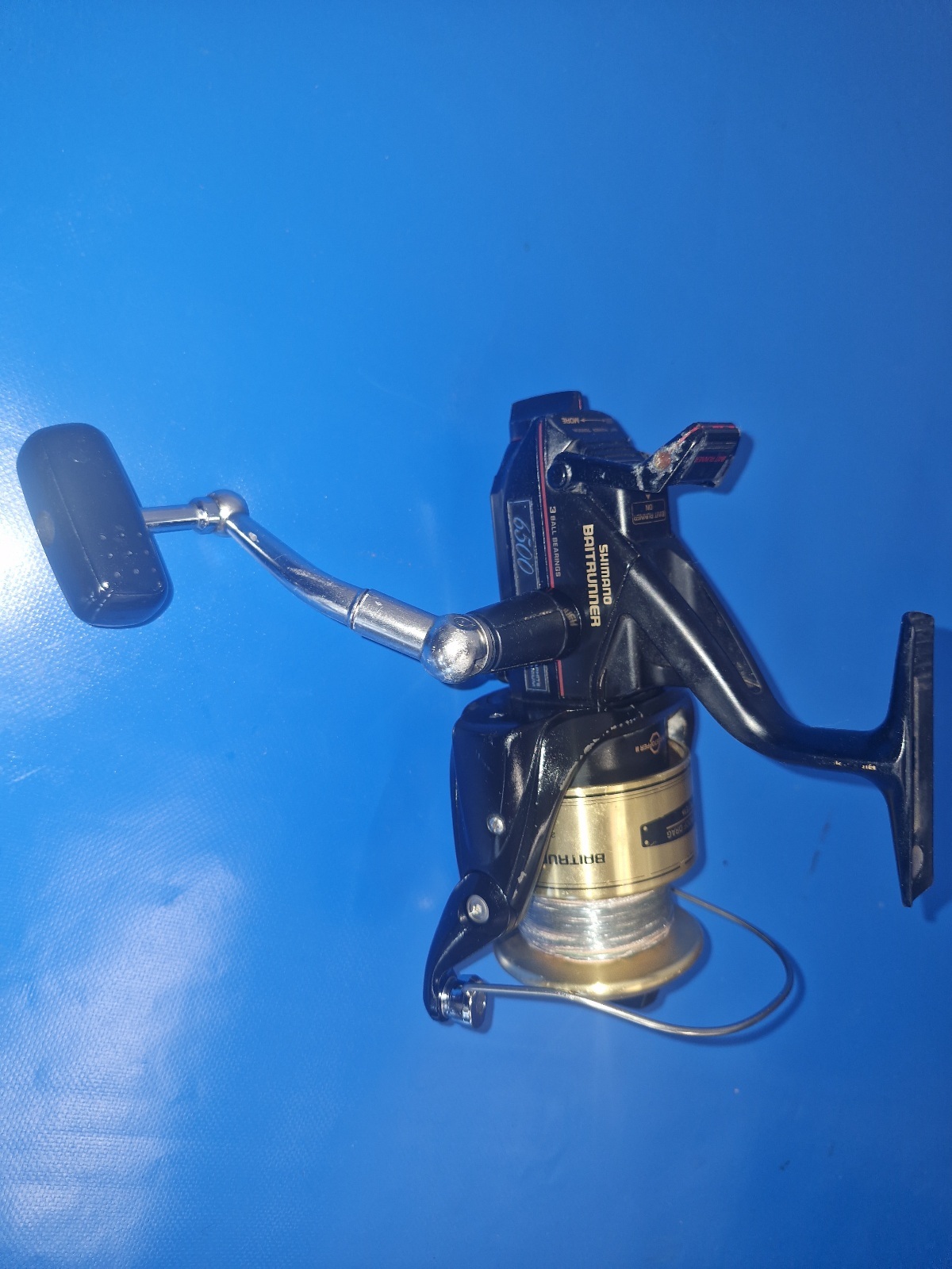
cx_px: 476
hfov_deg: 58.9
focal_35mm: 23
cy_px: 634
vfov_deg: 73.9
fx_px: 843
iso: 320
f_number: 1.8
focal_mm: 5.54
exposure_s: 1/100
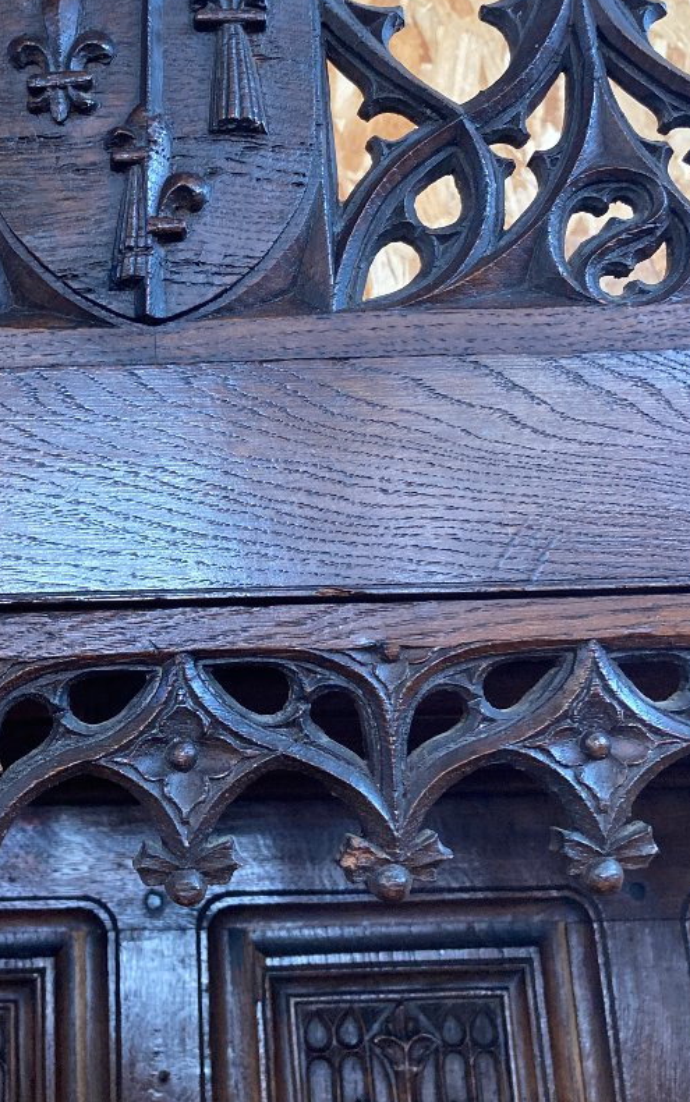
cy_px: 425
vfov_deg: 44.0
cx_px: 134
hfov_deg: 28.0
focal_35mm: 45
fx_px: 1353
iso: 160
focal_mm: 3.99
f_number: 1.8
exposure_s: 1/50
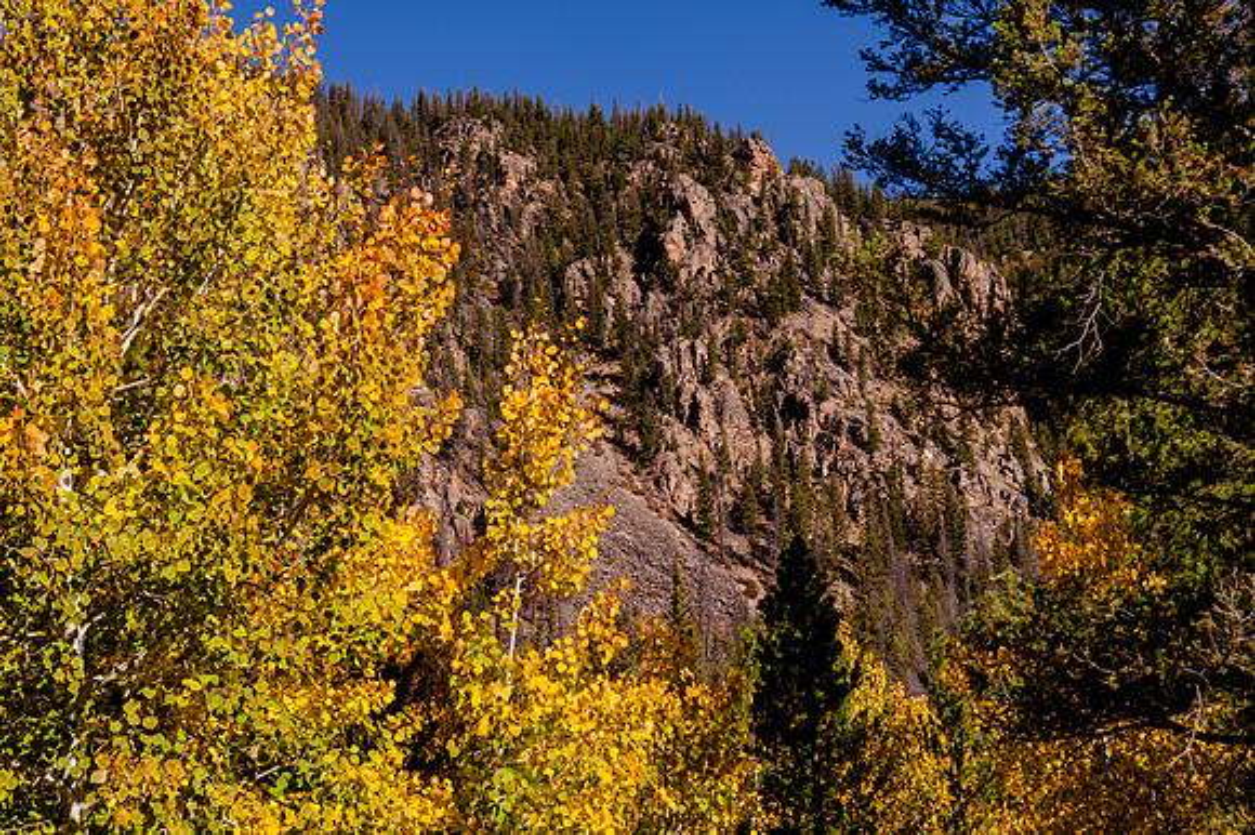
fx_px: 1742
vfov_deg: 27.0
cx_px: 628
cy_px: 418
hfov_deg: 39.6
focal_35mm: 50
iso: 200
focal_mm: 50
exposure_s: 1/800
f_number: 6.3
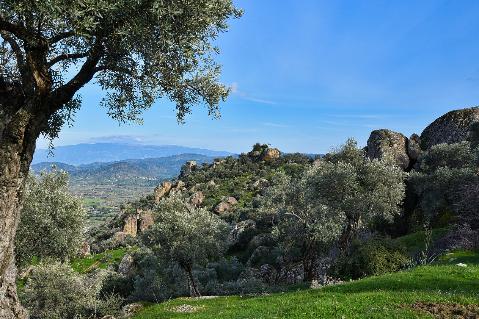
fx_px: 506
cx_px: 196
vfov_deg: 35.0
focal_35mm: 38
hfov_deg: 50.4
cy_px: 168
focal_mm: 20
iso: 100
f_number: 10
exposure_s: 1/125
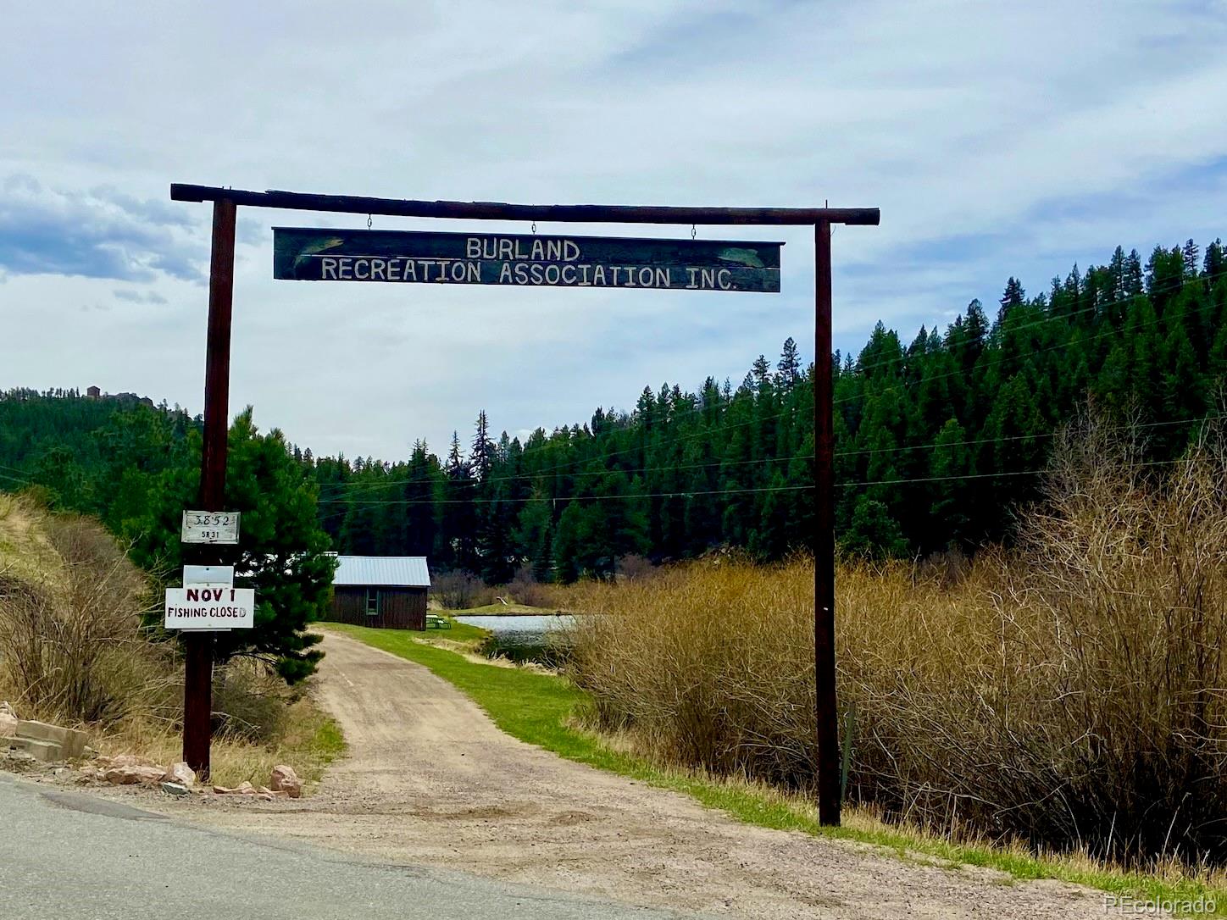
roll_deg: -0.6
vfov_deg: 53.1
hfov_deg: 67.3
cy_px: 460
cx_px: 614
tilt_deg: +2.6
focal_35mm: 26
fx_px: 922
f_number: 1.8
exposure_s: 1/6061
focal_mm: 4.25
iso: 32
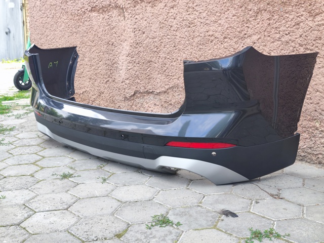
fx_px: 431
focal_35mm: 46
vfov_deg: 31.5
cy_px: 122
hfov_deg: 41.2
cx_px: 162
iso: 50
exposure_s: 1/228
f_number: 1.6
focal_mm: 6.57
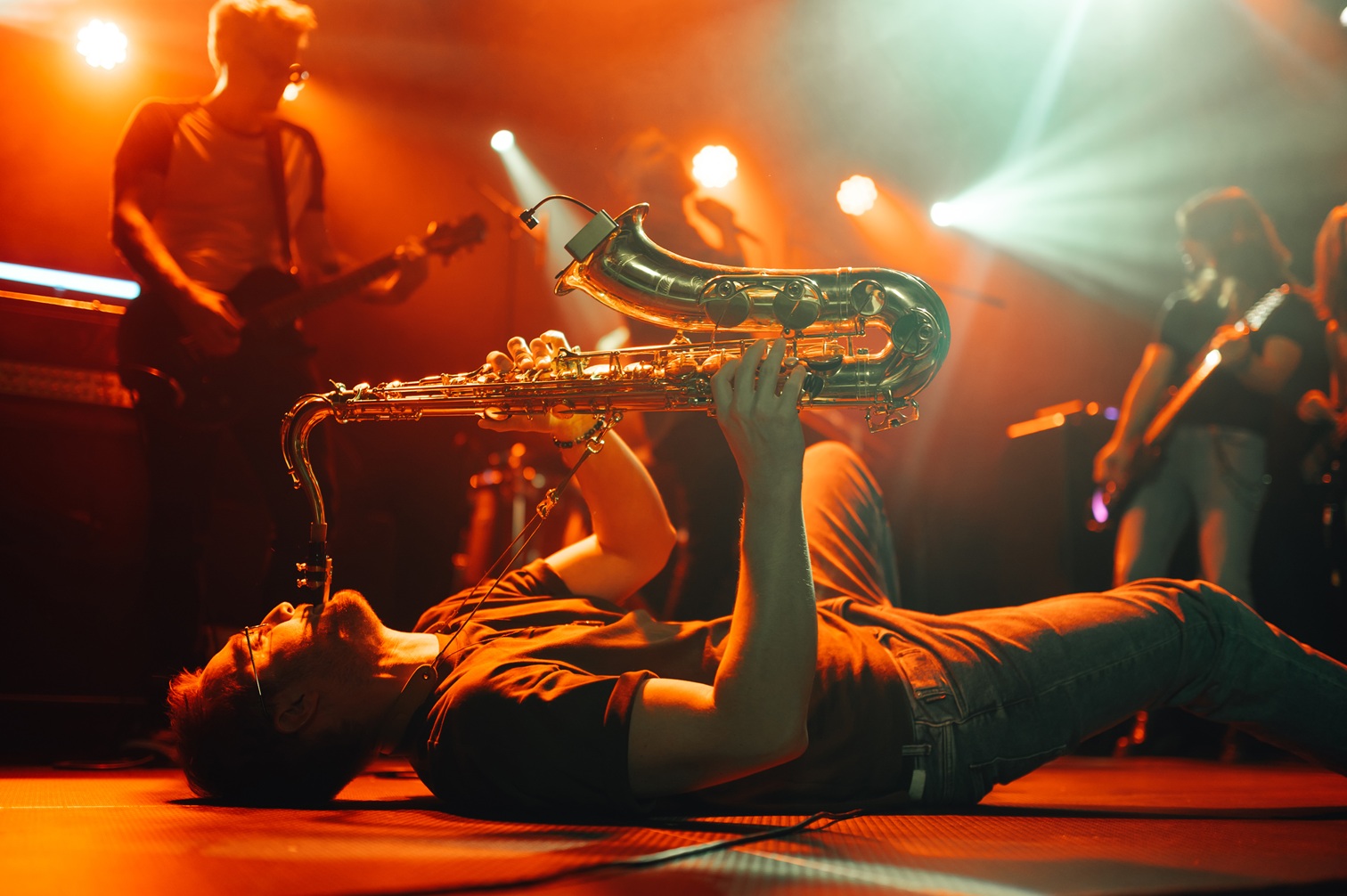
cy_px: 448
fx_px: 1309
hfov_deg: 54.5
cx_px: 674
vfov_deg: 37.8
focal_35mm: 35
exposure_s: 1/200
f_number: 1.4
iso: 250
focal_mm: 35
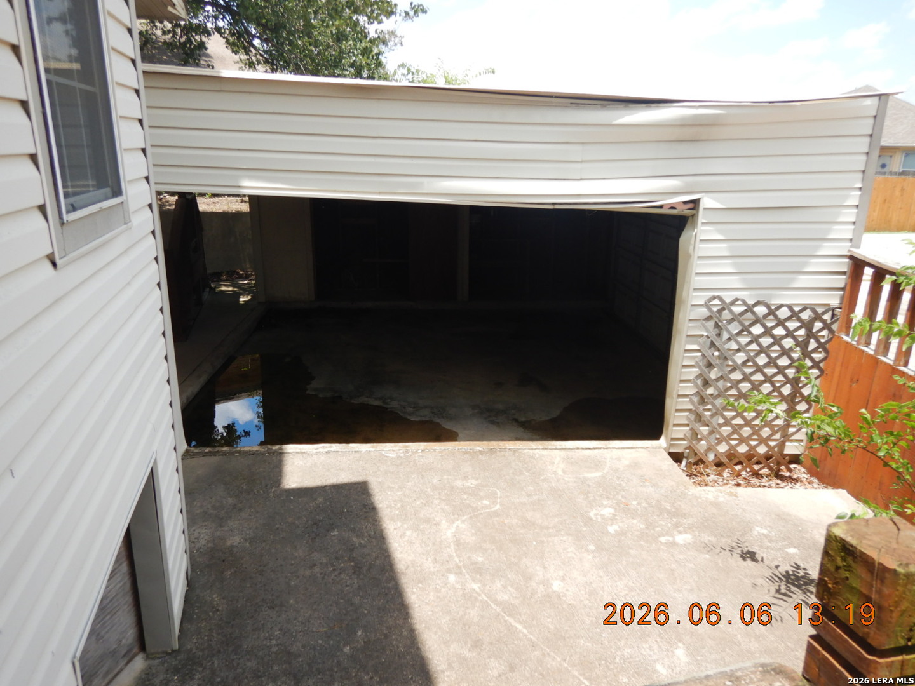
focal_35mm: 24
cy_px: 343
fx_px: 634
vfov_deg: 56.8
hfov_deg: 71.6
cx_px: 458
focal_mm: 4.3
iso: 125
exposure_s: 1/800
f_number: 2.8
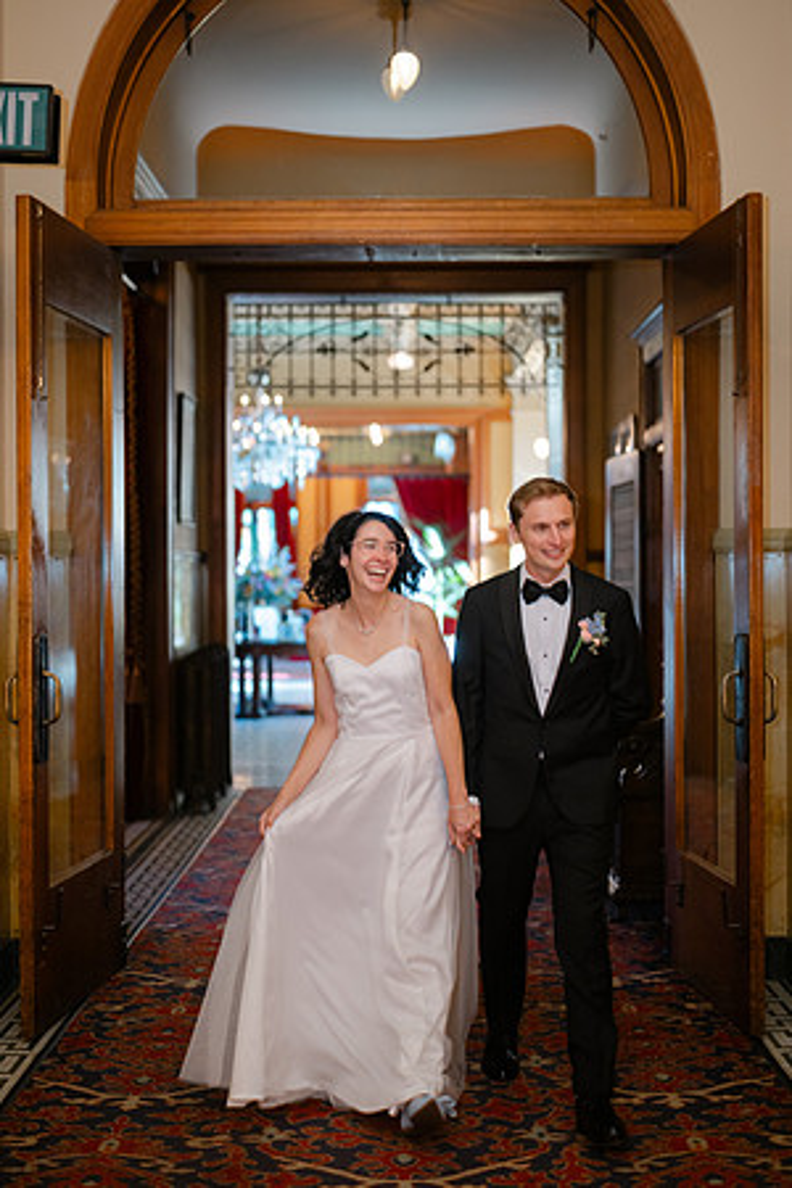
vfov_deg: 39.6
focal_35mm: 50
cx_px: 396
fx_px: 1650
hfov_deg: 27.0
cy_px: 594
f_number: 1.8
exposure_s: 1/100
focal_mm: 50
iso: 320
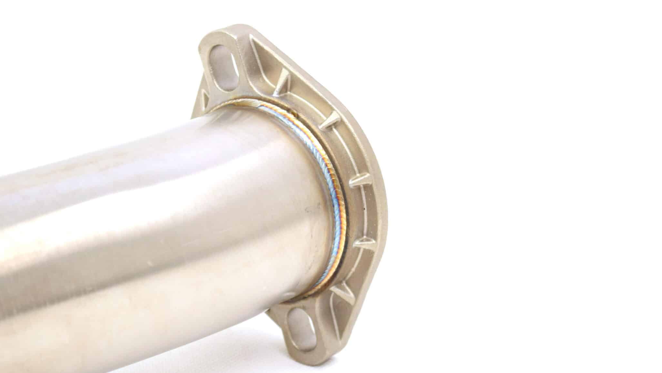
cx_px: 331
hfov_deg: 25.9
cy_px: 189
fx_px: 1439
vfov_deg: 14.7
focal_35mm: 82
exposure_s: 1/80
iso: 400
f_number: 5.6
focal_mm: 52
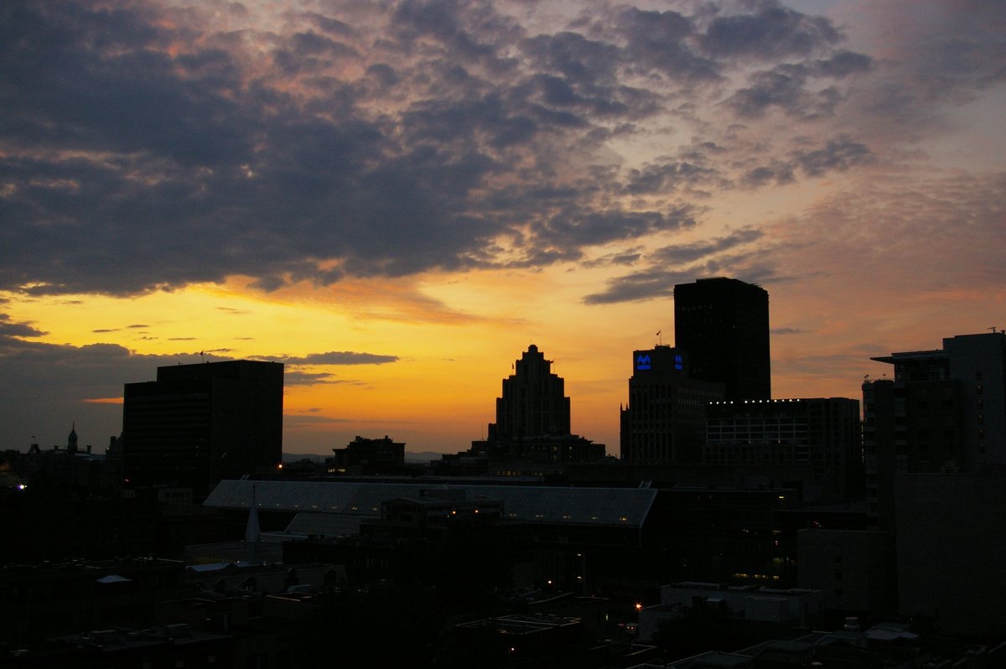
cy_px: 334
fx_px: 1005
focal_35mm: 36
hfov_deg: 53.2
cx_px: 503
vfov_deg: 36.8
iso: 800
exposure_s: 1/180
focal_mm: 24
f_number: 6.7
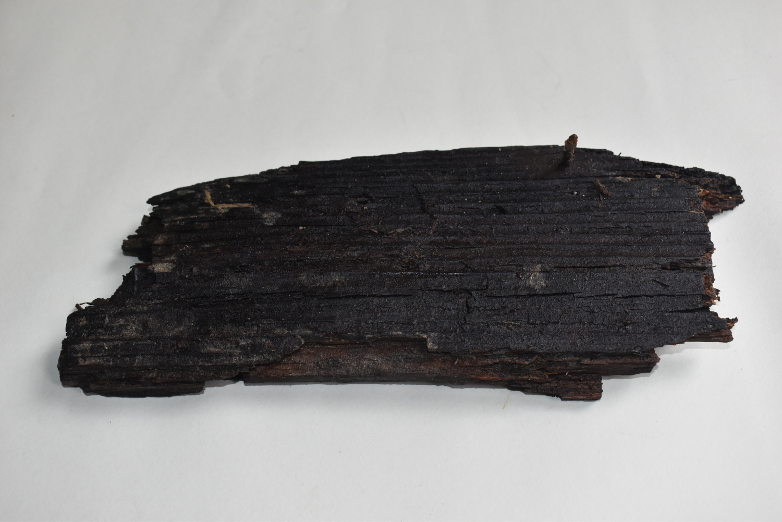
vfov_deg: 31.9
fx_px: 913
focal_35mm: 42
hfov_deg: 46.4
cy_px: 261
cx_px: 391
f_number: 5.6
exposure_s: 1/125
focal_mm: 28
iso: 560
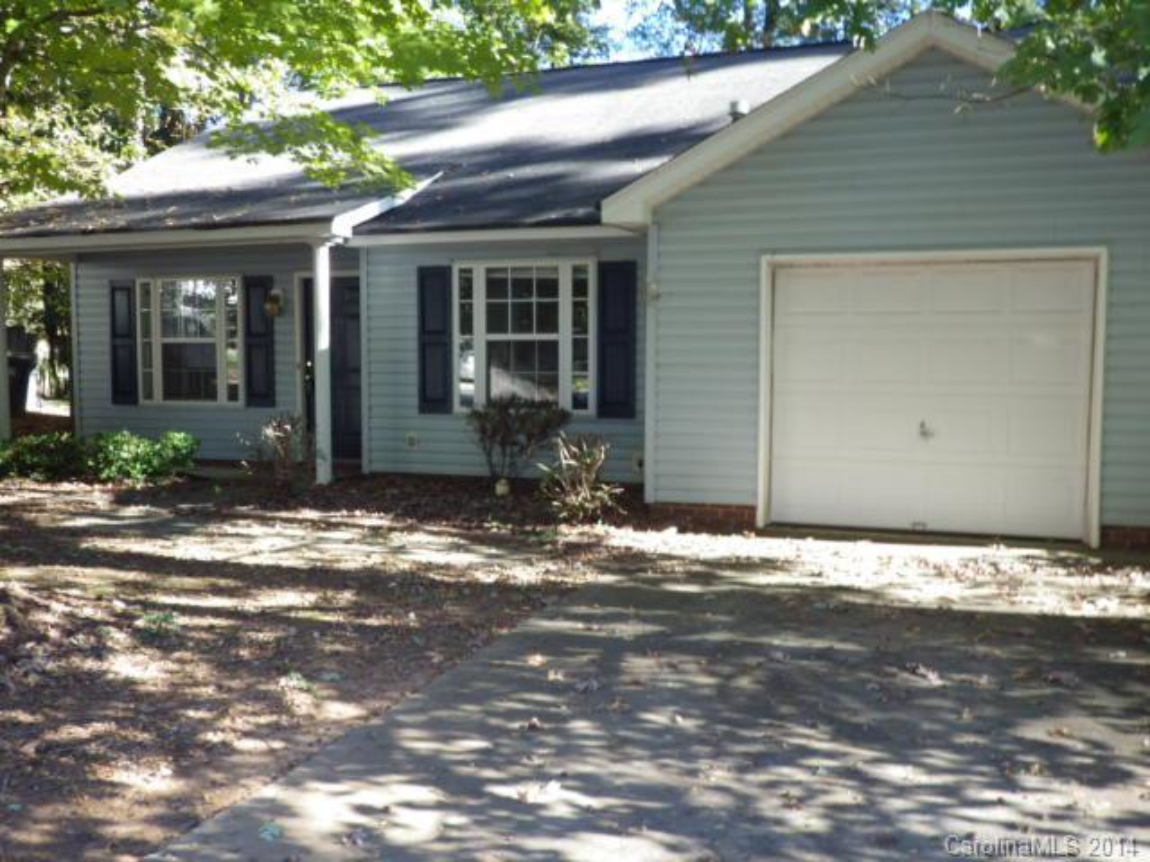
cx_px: 575
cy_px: 431
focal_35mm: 34
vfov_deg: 41.8
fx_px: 1130
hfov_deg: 54.0
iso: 125
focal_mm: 6.1
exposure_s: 1/80
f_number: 3.8
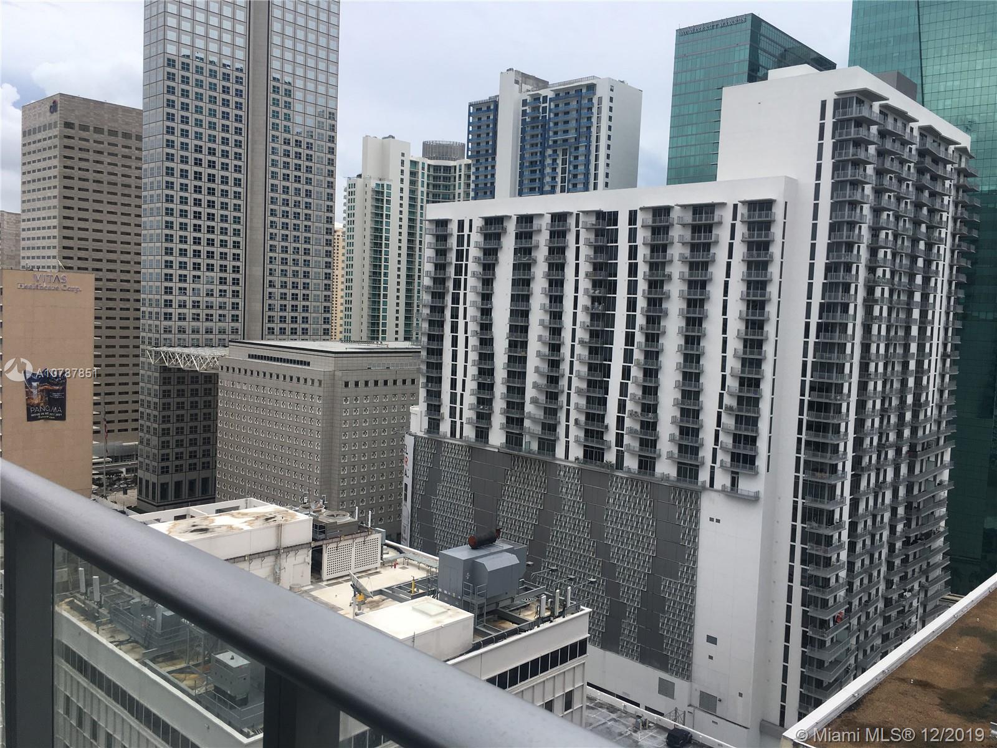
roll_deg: -2.5
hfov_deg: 61.7
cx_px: 498
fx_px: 835
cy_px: 374
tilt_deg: -2.1
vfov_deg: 48.2
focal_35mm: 29
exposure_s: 1/1923
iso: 25
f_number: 2.2
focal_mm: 4.15
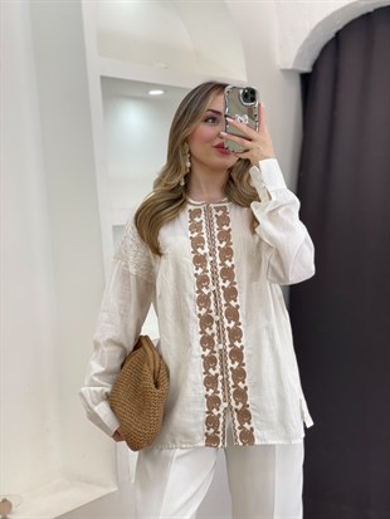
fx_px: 781
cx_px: 195
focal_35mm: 52
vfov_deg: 36.8
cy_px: 260
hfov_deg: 28.0
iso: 40
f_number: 2
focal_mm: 6
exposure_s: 1/100
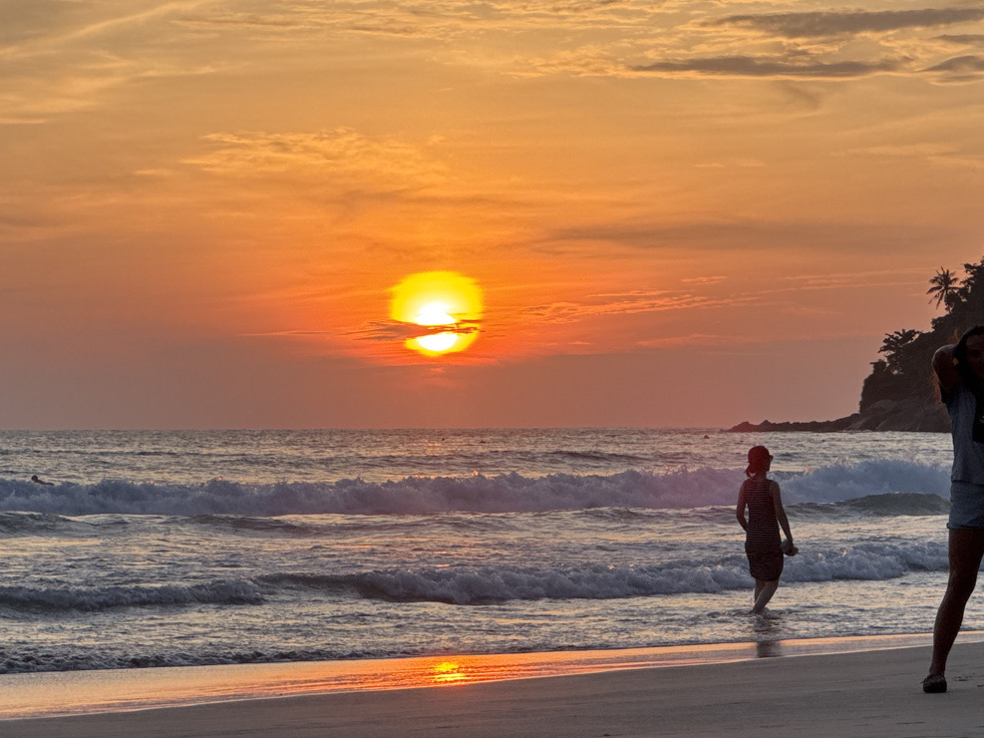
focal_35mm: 156
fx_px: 4434
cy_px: 422
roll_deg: +0.3
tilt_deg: +0.6
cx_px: 576
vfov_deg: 9.5
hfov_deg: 12.7
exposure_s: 1/305
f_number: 2.8
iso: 25
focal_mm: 9
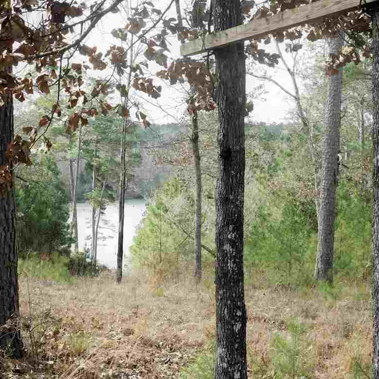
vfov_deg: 20.6
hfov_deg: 20.6
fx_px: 1041
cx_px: 172
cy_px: 189
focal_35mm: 84
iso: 125
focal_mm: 12.6
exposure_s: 1/200
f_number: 4.3
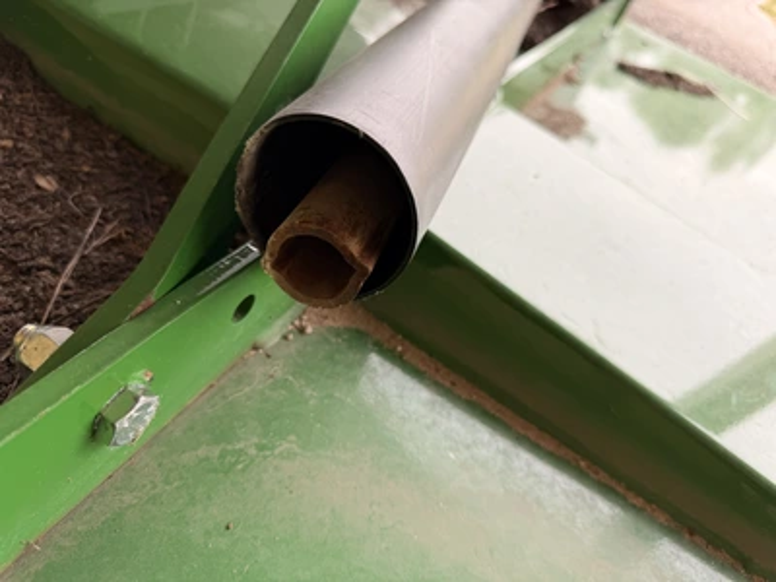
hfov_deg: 71.6
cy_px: 291
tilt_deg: -41.6
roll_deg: -23.0
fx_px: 538
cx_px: 388
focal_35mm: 24
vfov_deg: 56.8
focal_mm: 6.76
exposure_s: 1/407
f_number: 1.78
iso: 80
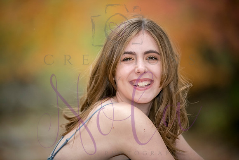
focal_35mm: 200
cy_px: 80
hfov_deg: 10.3
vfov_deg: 6.9
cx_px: 120
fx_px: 1328
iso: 2000
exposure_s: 1/800
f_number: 2.8
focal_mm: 200
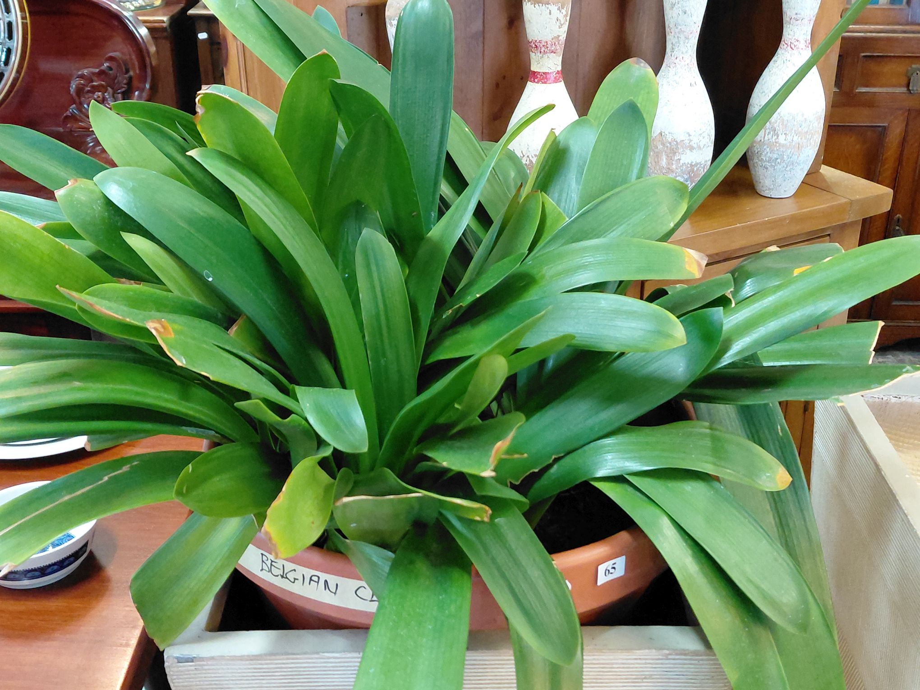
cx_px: 460
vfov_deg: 54.9
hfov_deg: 69.4
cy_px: 345
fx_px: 664
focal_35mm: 25
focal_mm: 4.69
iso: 400
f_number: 1.8
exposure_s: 1/25
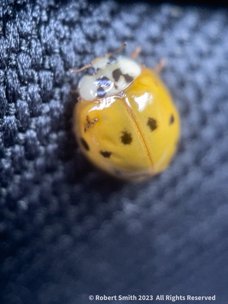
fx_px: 562
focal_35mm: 64
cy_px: 152
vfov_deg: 30.3
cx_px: 114
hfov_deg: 22.9
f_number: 2.2
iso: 160
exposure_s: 1/40
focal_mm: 7.5
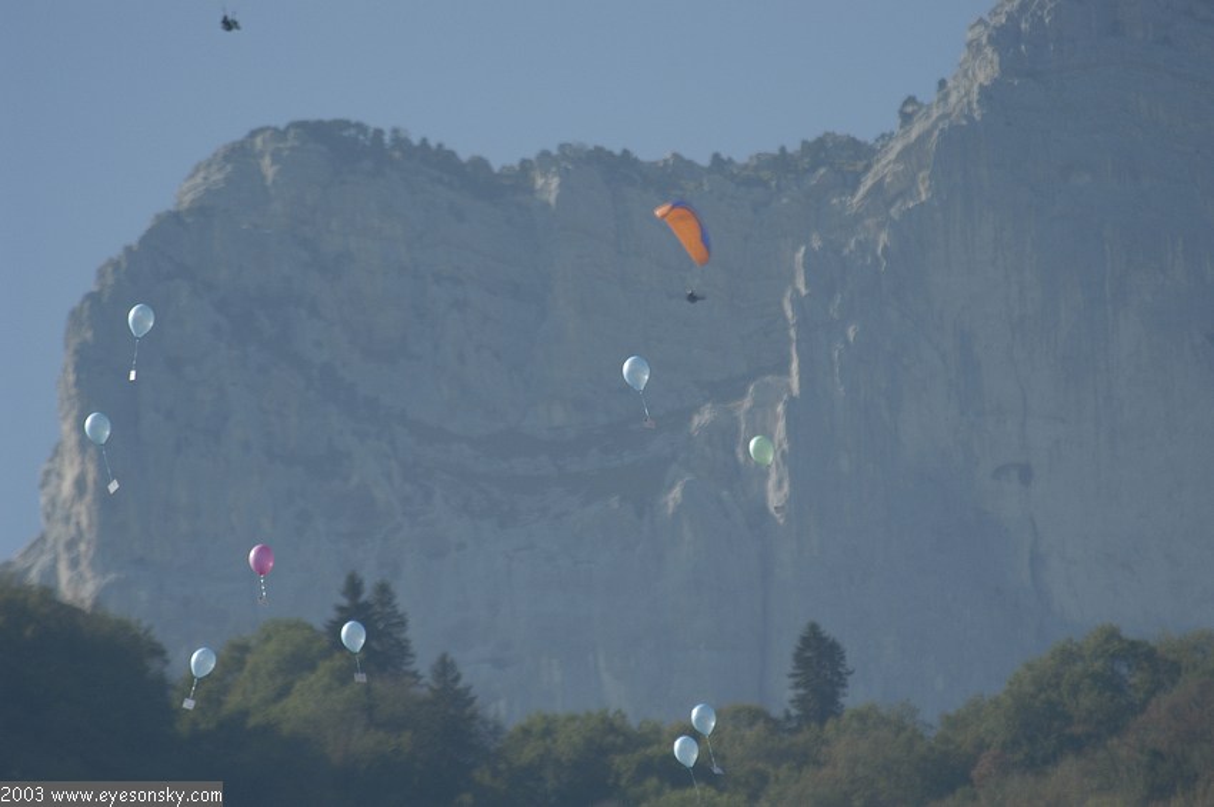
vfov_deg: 2.3
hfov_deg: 3.4
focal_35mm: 600
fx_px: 20213
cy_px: 404
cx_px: 607
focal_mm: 400
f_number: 5.6
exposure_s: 1/1000
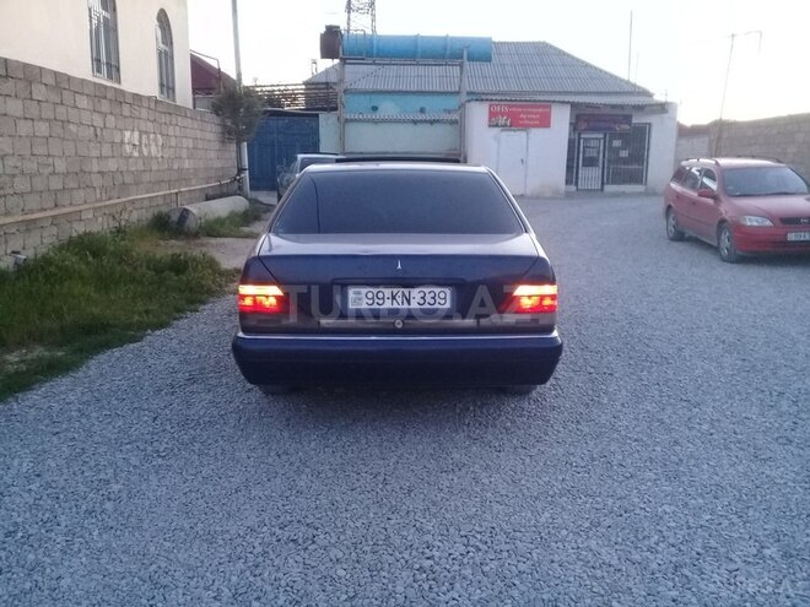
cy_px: 304
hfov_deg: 58.4
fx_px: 725
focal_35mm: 31
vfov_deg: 45.4
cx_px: 405
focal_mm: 3.3
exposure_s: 1/33
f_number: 2.2
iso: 160
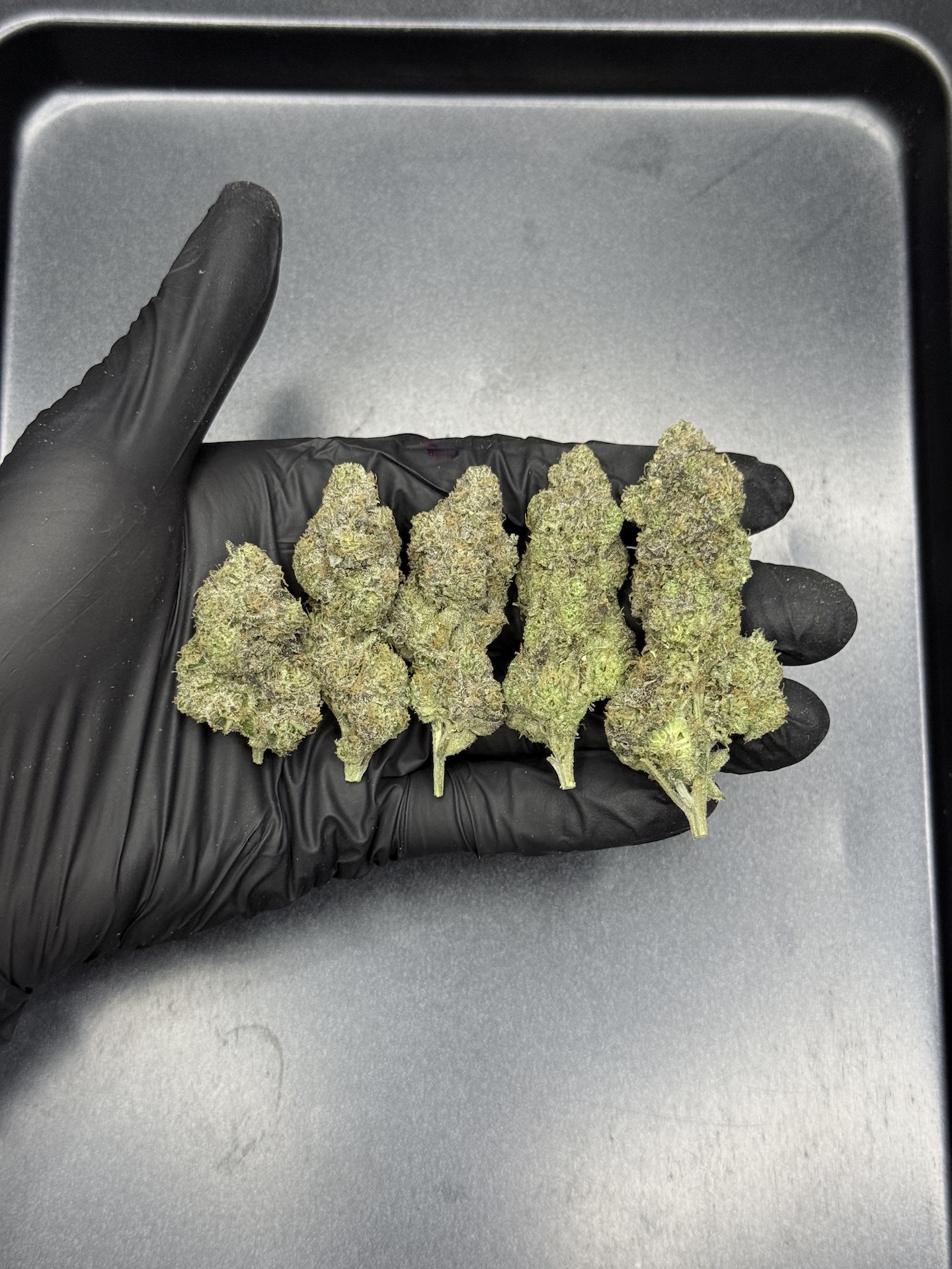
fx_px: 1760
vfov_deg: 39.7
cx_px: 476
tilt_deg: -76.8
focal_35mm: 48
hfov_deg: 30.3
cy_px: 634
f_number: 1.78
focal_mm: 6.76
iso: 125
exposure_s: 1/60
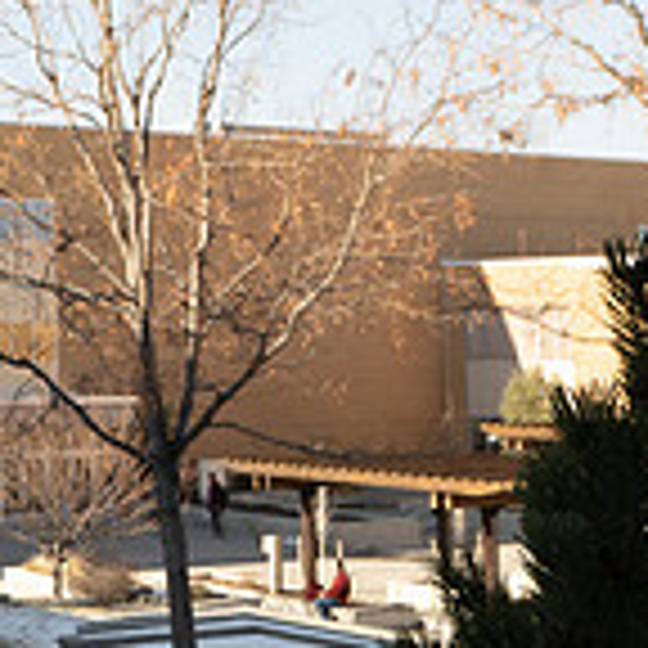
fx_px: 1737
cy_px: 196
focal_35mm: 82
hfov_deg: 17.4
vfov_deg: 21.0
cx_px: -504
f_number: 6.3
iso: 250
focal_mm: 24
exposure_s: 1/250
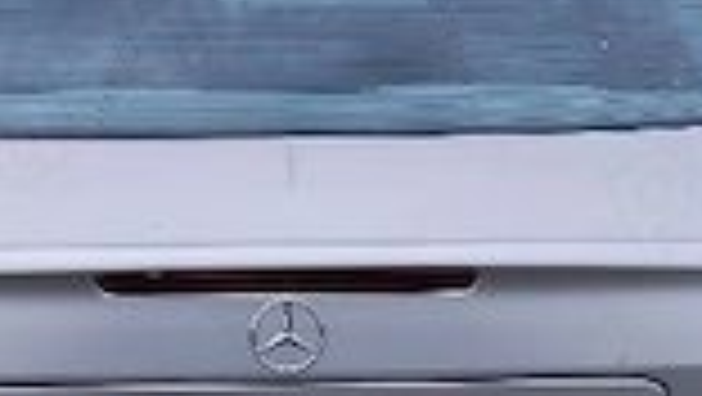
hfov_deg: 18.9
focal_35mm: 113
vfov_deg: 10.7
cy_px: 40
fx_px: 2105
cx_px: 374
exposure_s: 1/100
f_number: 1.9
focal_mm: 6.12
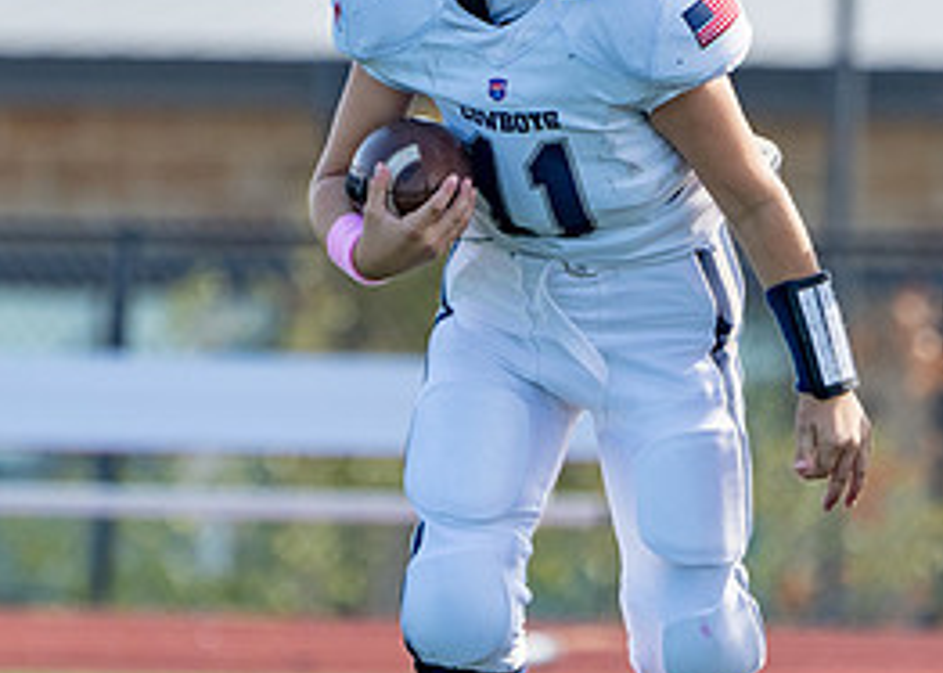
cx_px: 479
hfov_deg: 2.3
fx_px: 23294
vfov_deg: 1.7
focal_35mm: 870
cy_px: 161
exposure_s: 1/1250
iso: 500
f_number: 5.6
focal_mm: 306
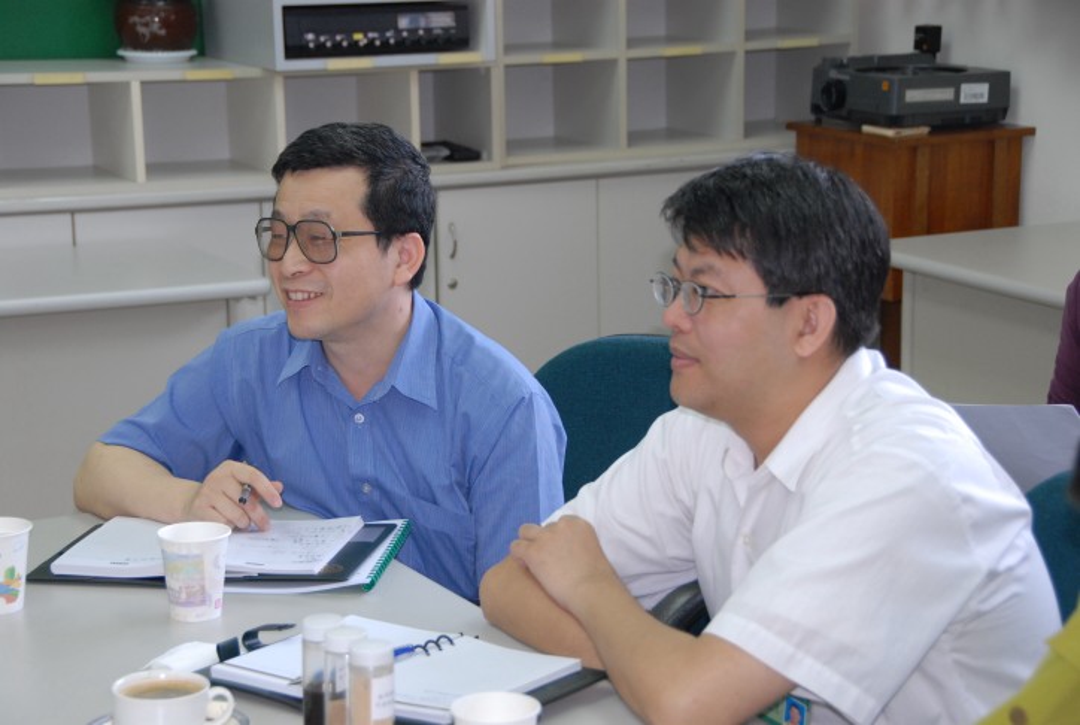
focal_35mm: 84
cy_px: 362
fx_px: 2525
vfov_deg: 16.3
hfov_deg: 24.1
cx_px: 540
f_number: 4.8
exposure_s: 1/80
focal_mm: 56
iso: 400
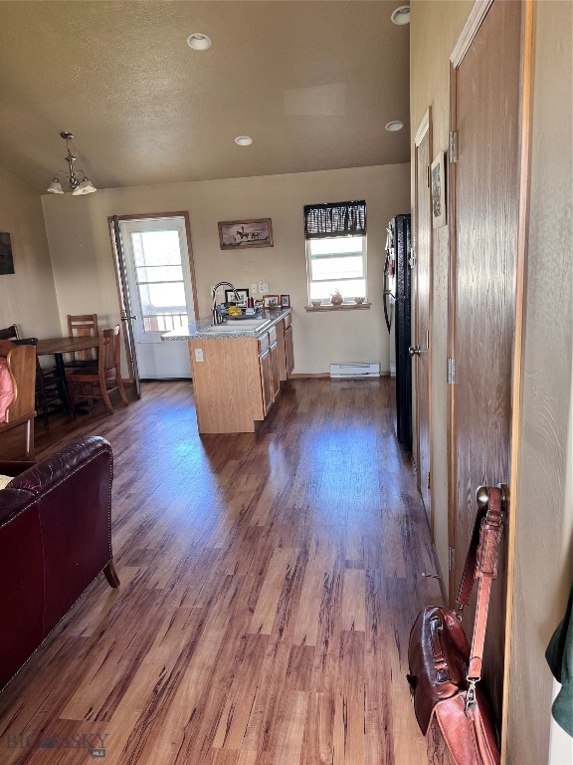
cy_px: 382
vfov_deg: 71.6
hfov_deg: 56.8
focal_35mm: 24
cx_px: 286
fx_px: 530
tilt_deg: -13.3
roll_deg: +3.3
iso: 250
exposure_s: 1/60
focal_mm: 6.76
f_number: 1.78
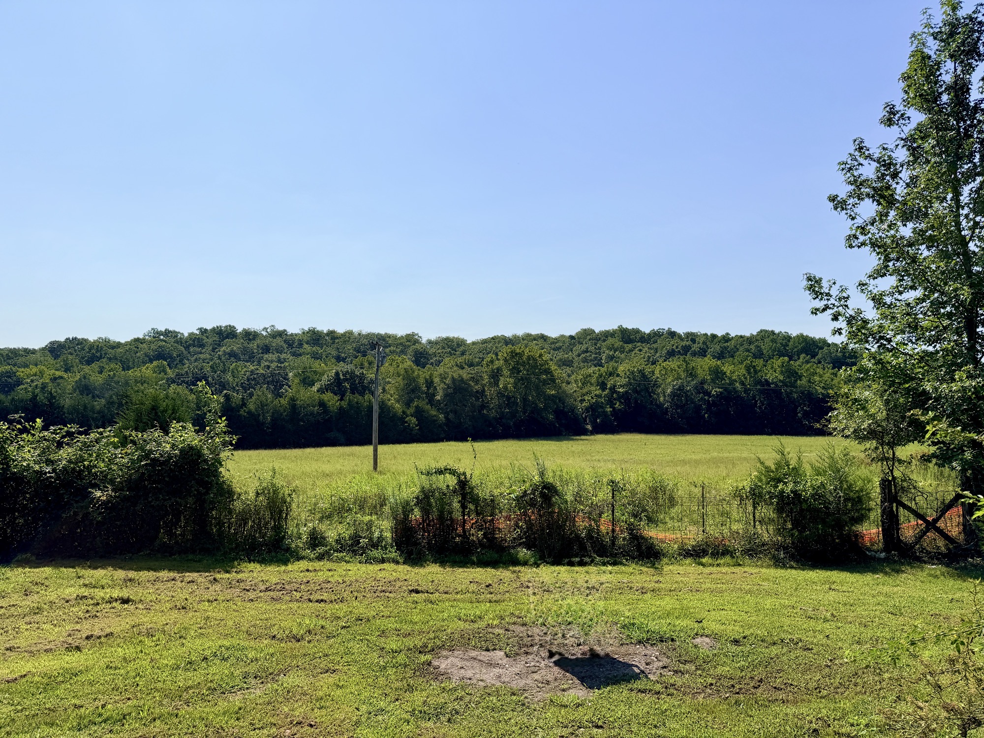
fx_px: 682
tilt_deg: +1.7
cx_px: 492
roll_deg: -0.4
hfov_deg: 71.6
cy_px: 369
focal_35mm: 24
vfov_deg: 56.8
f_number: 1.78
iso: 80
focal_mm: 6.76
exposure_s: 1/9091
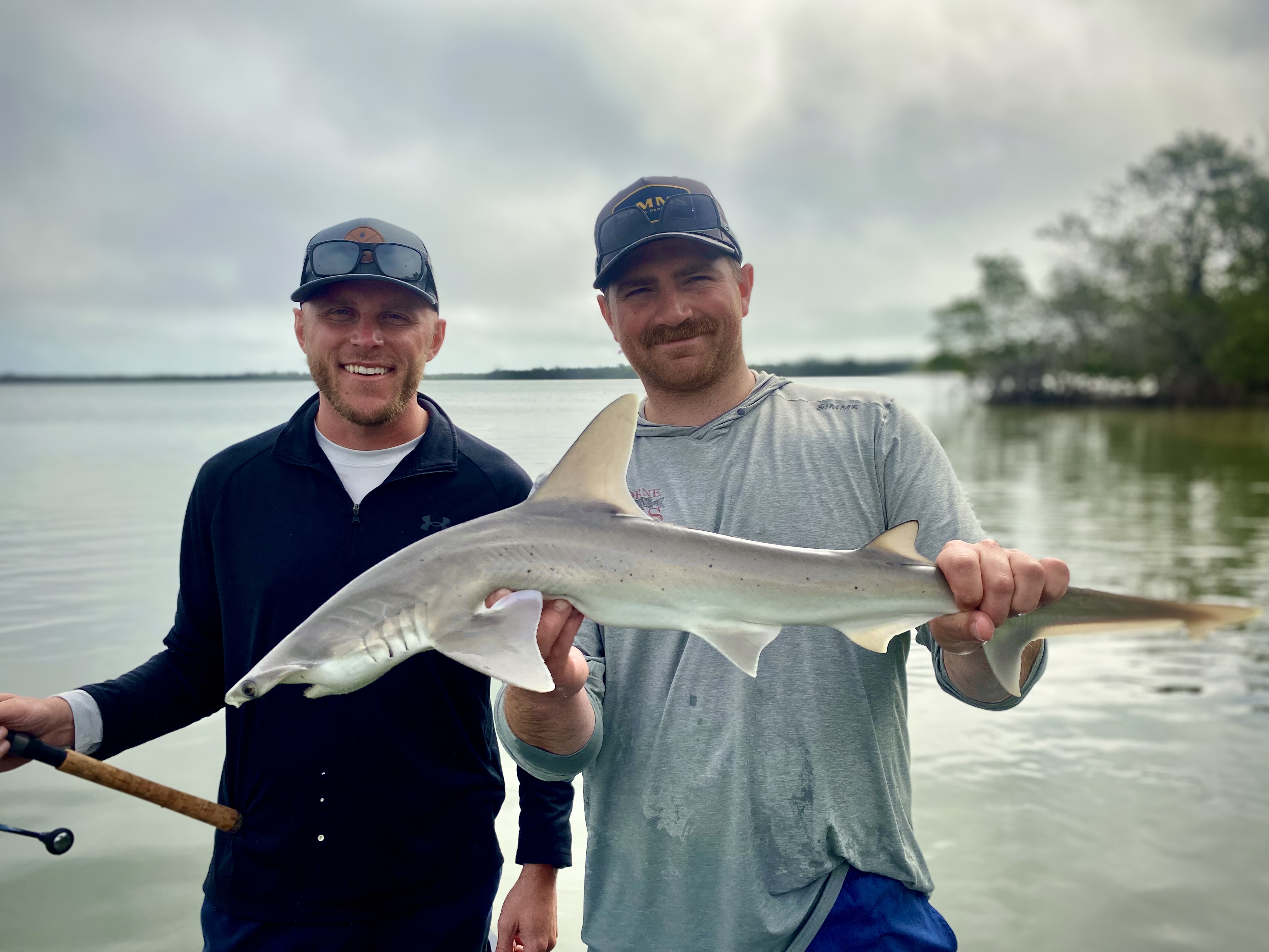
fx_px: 953
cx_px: 634
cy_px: 476
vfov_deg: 53.1
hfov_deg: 67.3
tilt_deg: -6.9
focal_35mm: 26
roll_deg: +2.3
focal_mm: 4.25
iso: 32
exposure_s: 1/3401
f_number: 1.8
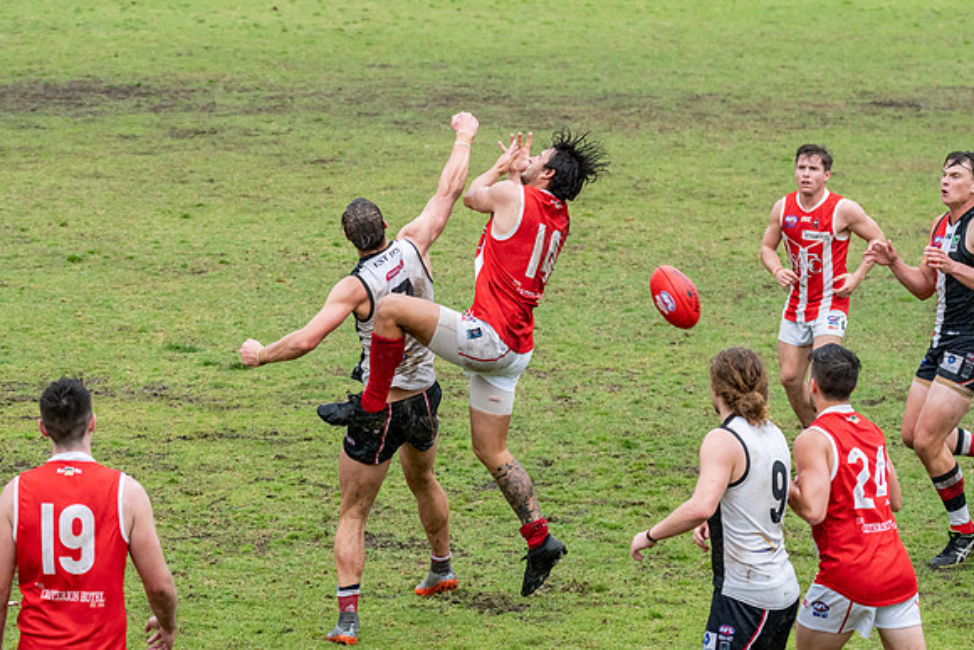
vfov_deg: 6.1
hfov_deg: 9.1
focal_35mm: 226
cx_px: 487
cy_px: 325
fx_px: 6108
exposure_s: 1/1000
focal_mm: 150
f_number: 7.1
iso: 1250
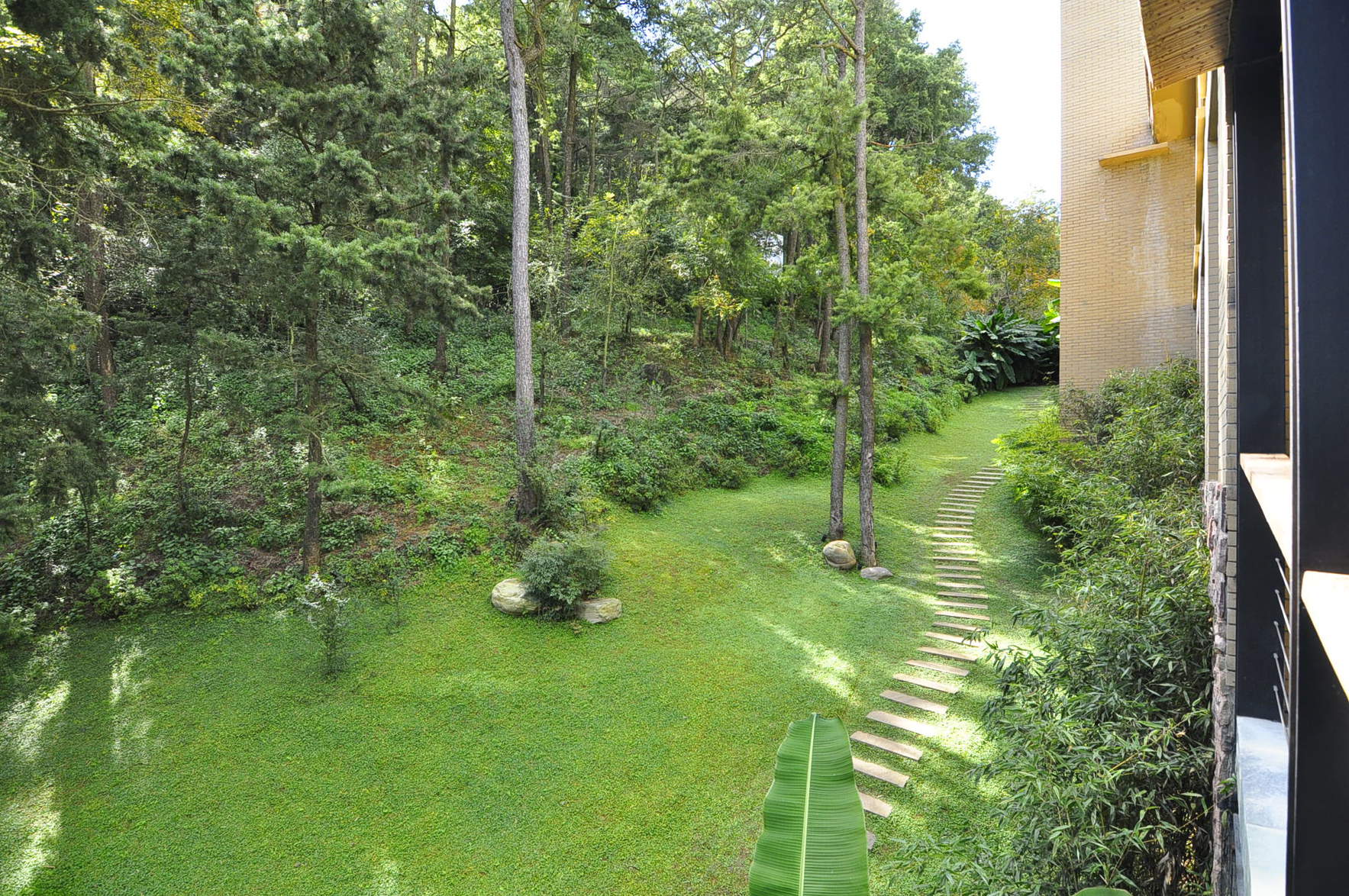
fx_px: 646
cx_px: 674
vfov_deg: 69.5
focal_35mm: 17
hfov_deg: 92.5
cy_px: 448
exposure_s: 1/160
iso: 400
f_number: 5
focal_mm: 11.5
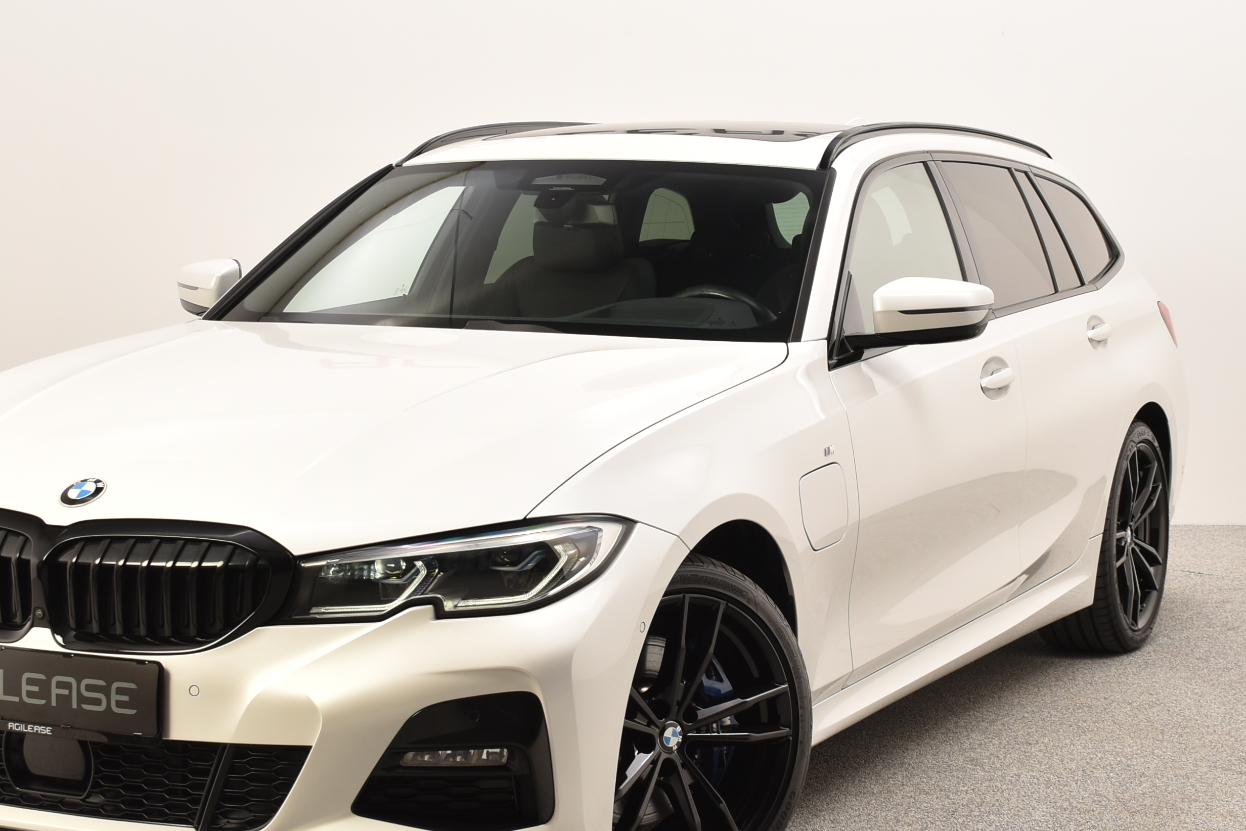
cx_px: 660
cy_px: 382
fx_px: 2559
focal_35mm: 74
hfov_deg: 27.4
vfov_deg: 18.5
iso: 100
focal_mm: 27
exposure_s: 1/200
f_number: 8
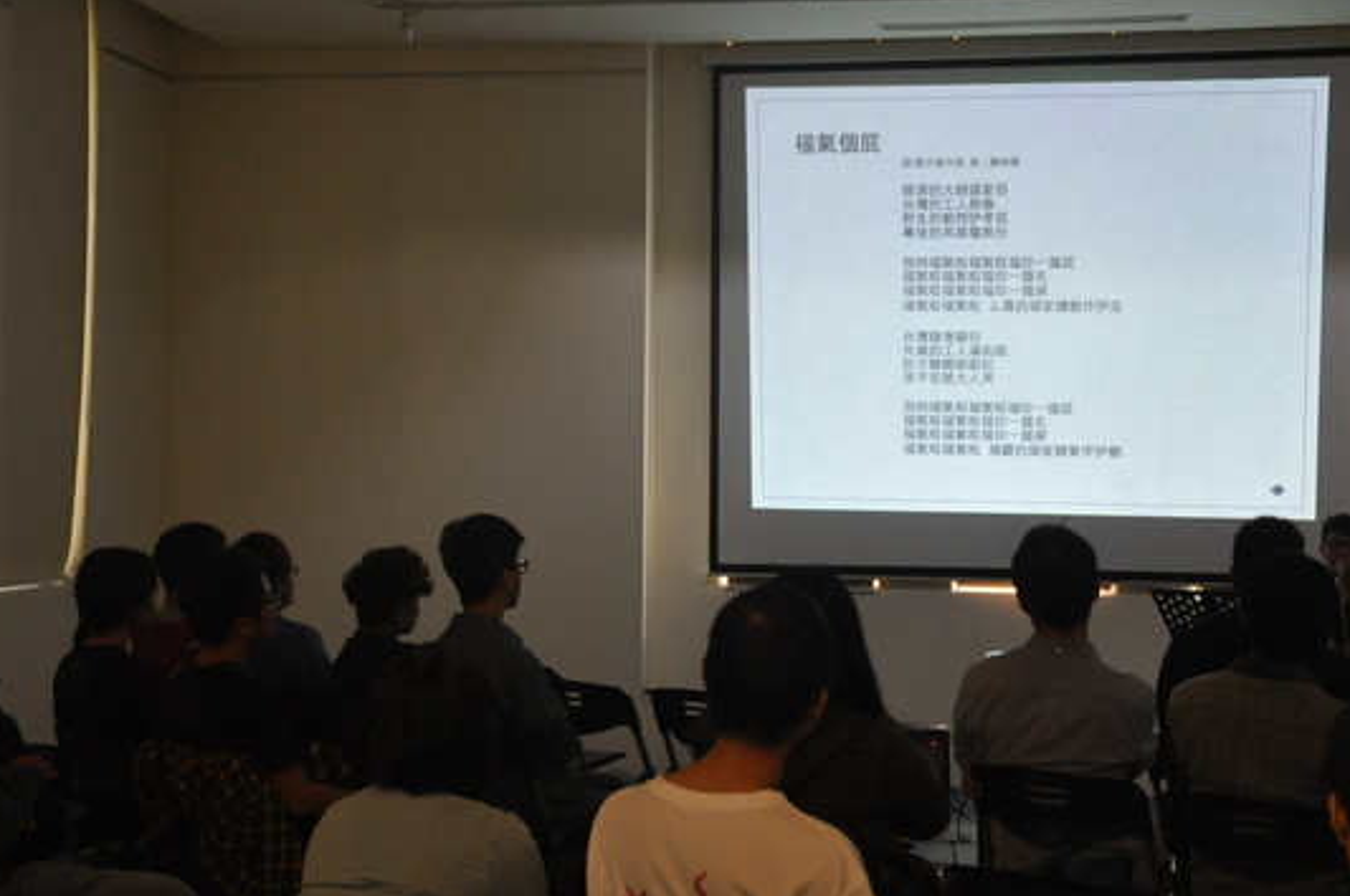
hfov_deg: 31.9
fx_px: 2360
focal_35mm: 63
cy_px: 315
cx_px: 621
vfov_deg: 21.5
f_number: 4.2
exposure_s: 1/30
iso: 800
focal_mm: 32
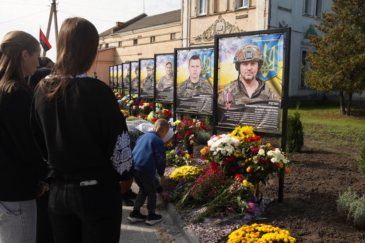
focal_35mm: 34
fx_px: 345
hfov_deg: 55.8
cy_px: 122
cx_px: 182
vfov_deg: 38.9
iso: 500
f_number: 8
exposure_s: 1/640
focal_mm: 34
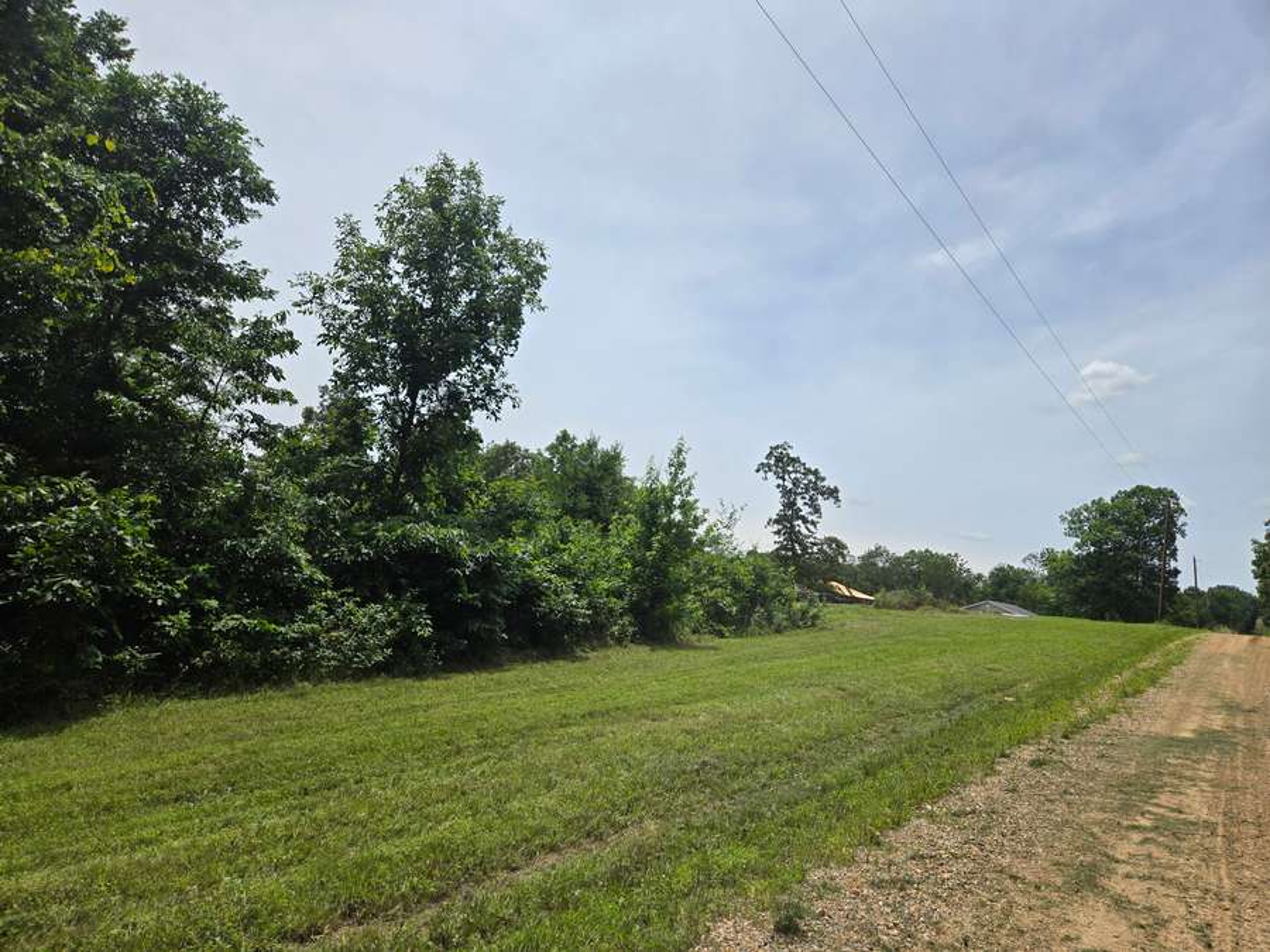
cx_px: 635
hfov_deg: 73.9
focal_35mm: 23
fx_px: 844
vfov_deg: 58.9
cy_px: 476
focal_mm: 5.4
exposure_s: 1/3211
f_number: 1.8
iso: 25
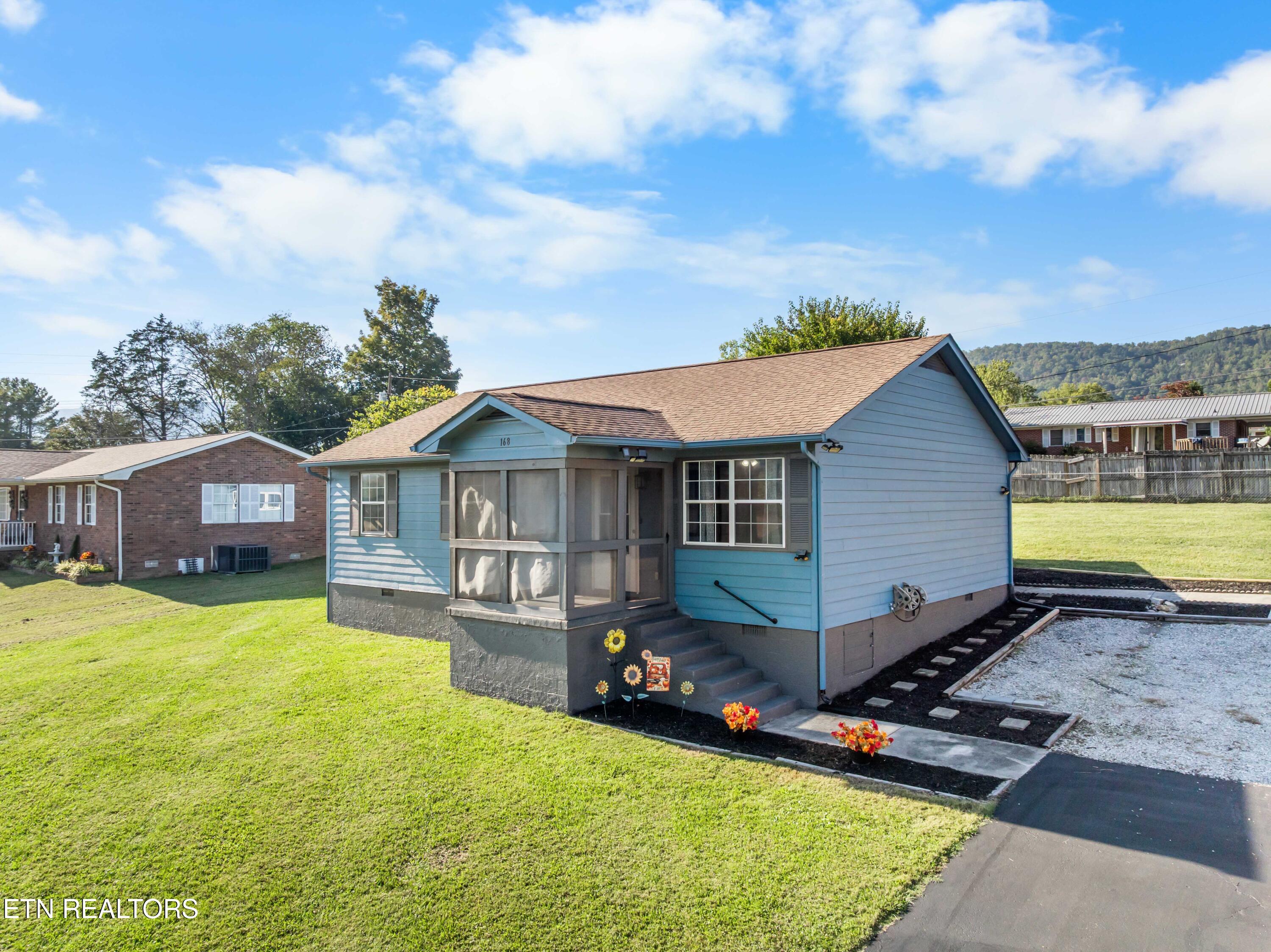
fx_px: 881
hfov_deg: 71.6
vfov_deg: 56.8
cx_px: 636
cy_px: 476
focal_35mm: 24
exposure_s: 1/100
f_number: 2.8
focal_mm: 12.29
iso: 240
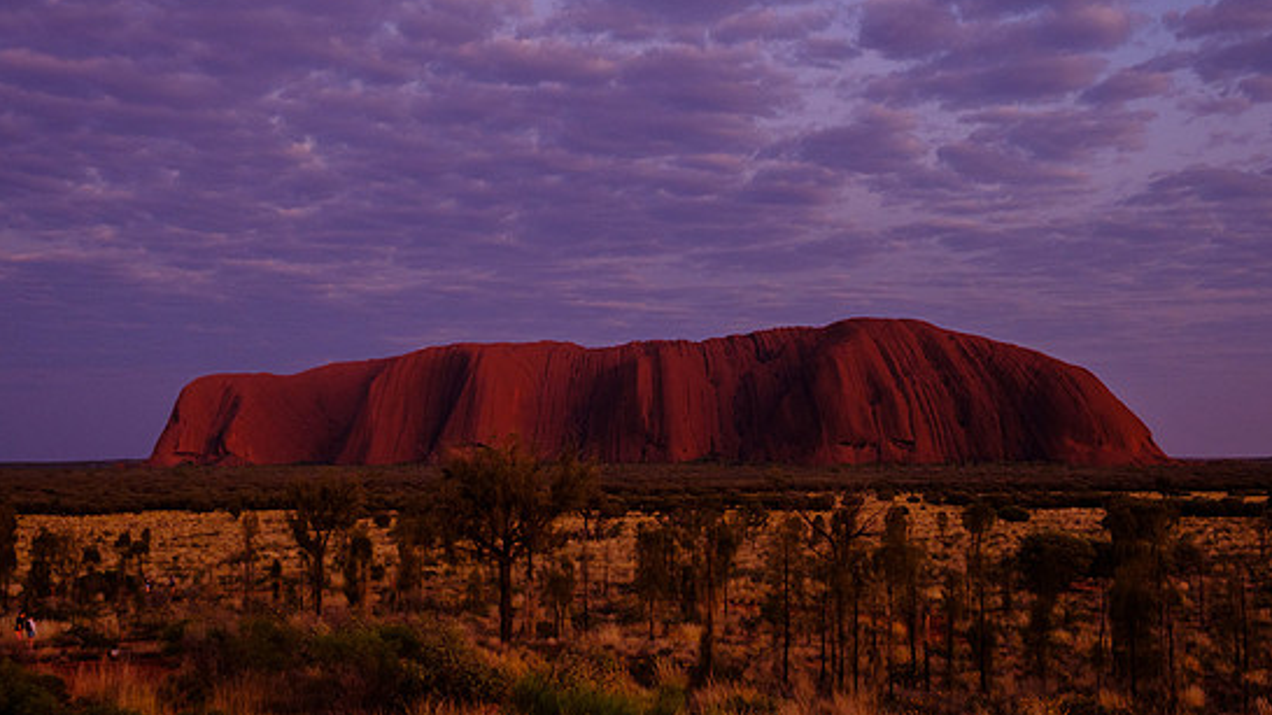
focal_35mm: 44
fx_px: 1484
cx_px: 613
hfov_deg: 46.4
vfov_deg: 27.1
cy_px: 313
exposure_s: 1/75
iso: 1000
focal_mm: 24
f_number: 4
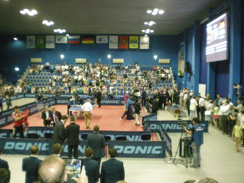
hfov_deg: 49.0
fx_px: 268
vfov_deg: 37.7
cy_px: 92
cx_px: 122
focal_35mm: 38
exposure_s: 1/60
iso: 773
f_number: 3.1
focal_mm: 6.3
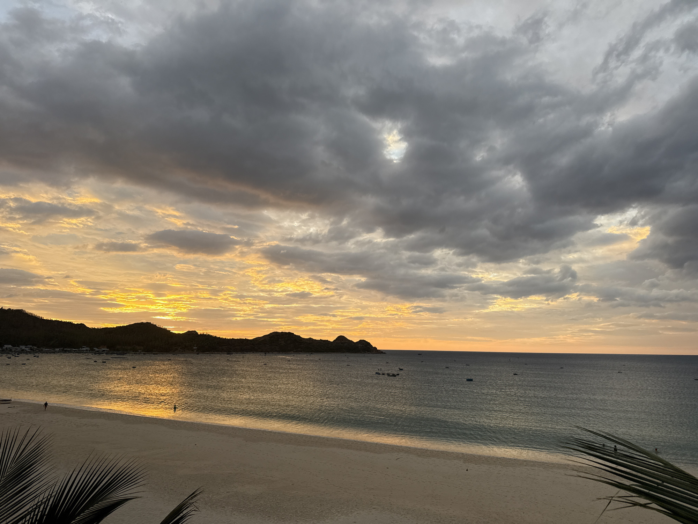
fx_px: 484
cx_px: 349
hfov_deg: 71.6
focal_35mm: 24
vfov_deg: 56.8
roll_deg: -0.3
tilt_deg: +10.1
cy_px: 262
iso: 100
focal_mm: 6.76
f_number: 1.78
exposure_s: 1/488
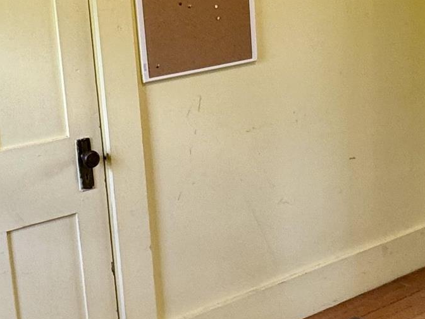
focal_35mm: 64
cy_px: 118
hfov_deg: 30.3
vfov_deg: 22.9
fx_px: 786
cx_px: 231
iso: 125
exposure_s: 1/120
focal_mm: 2.22
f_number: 2.2
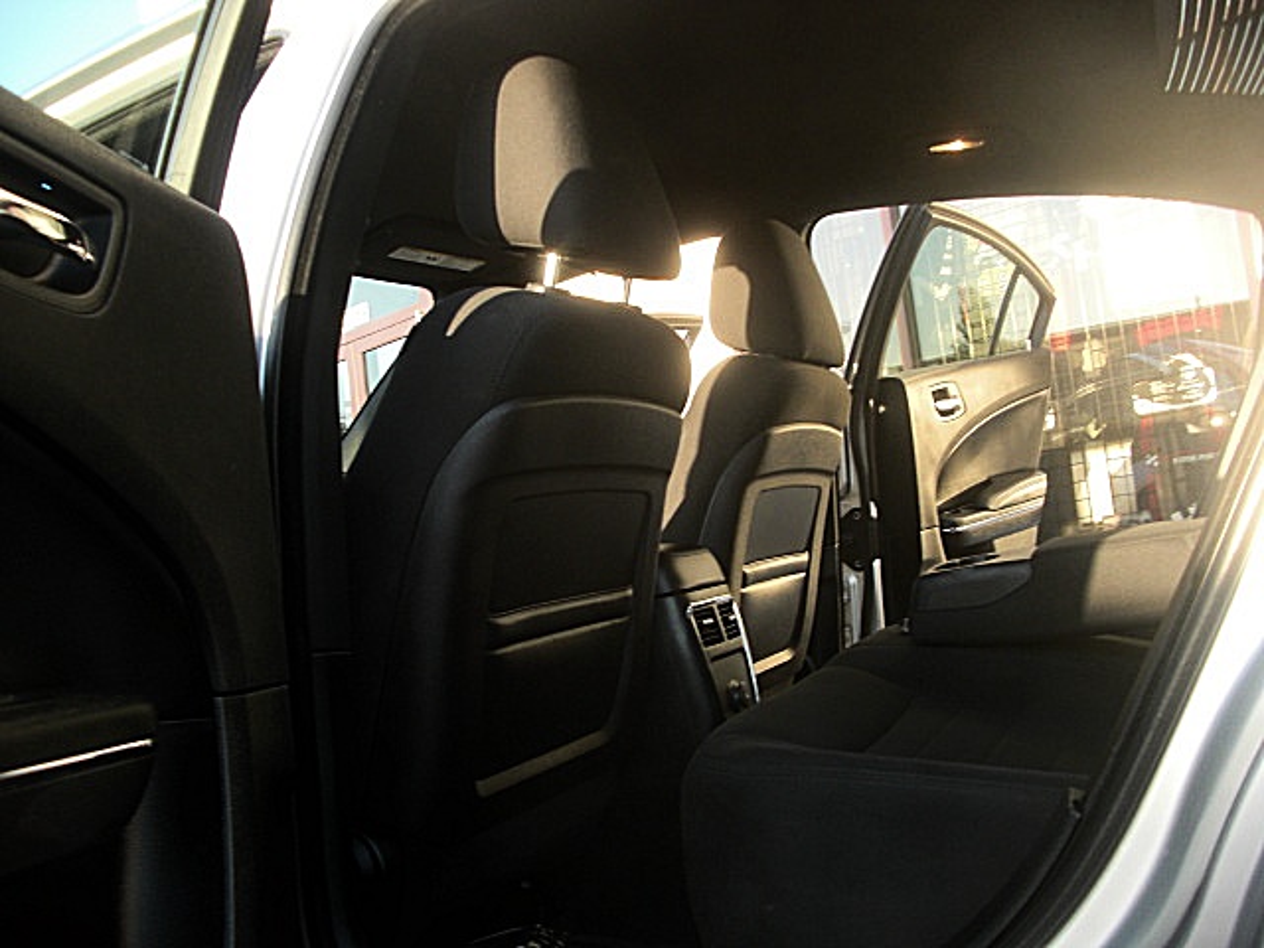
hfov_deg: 51.4
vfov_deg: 39.7
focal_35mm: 36
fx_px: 1315
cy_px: 474
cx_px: 632
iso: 100
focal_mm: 6.3
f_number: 2.8
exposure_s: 1/100
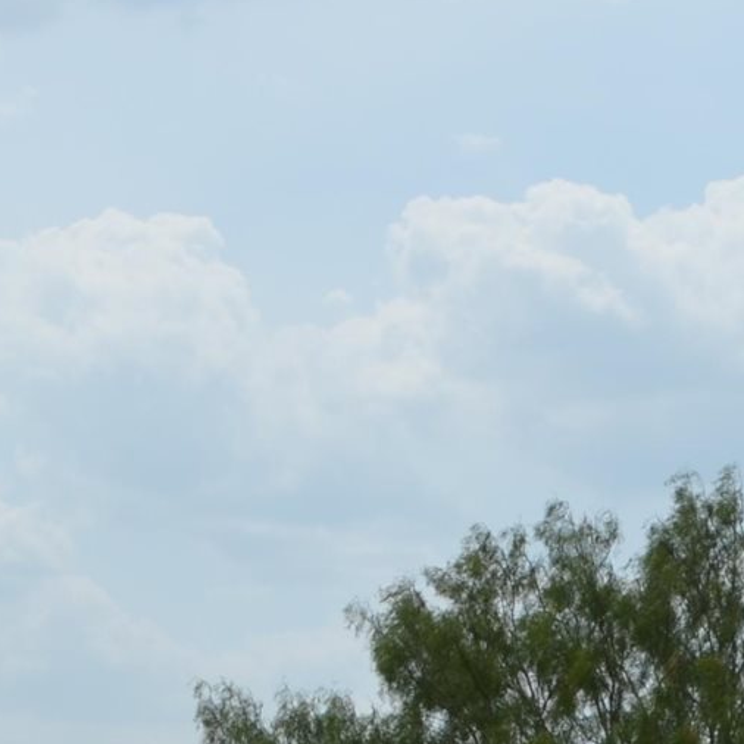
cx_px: 16
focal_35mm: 170
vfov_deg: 10.2
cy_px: 616
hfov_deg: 10.2
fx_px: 4134
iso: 100
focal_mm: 22
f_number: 9
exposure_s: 1/320
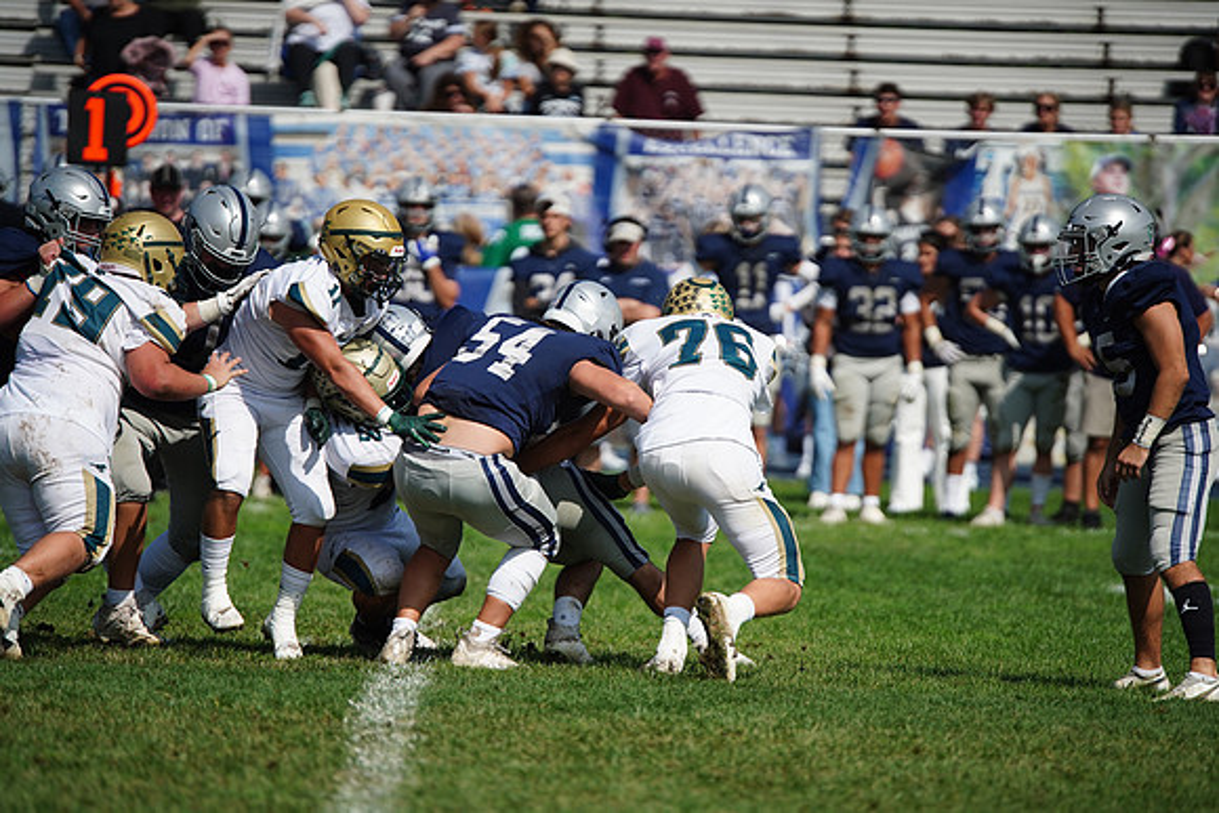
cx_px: 610
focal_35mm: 300
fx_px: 10160
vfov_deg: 4.6
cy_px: 406
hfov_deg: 6.9
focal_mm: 300
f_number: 2.8
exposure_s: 1/8000
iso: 400
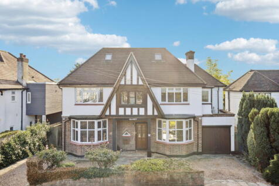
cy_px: 93
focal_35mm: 32
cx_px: 140
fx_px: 248
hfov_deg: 58.7
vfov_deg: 41.1
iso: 320
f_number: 5.6
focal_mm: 32
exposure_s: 1/500
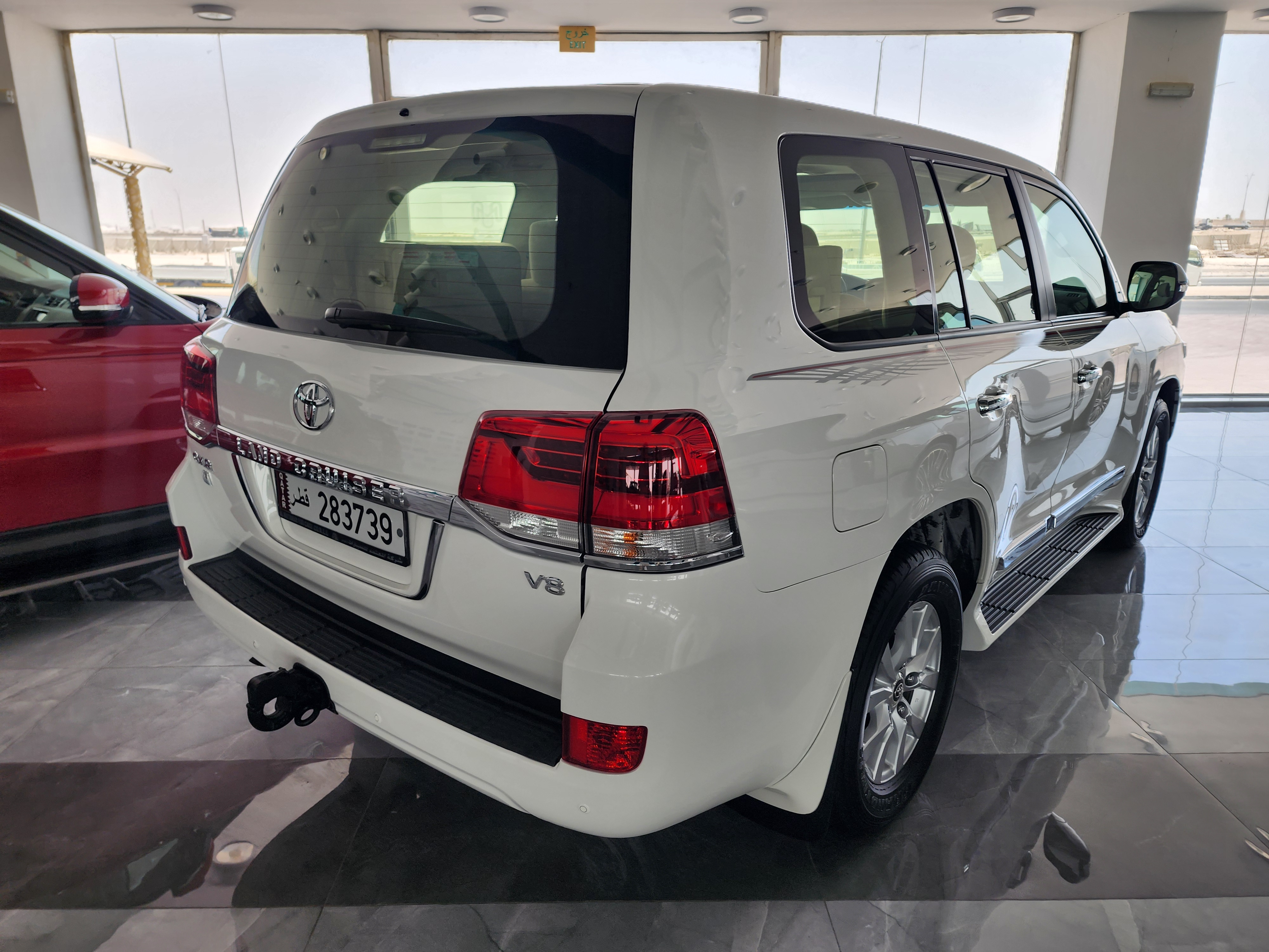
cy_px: 476
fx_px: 843
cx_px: 634
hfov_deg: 73.9
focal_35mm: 23
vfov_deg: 58.9
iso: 12
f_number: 1.8
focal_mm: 6.4
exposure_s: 1/184
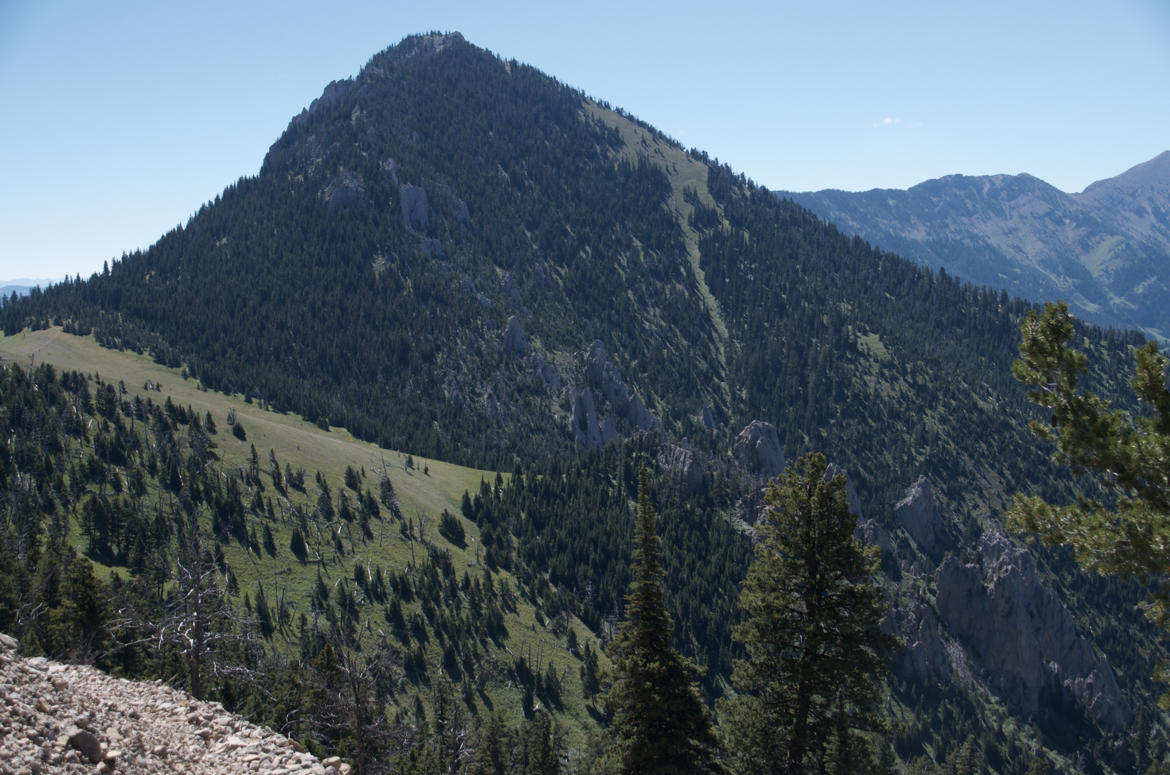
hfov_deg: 41.2
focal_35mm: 48
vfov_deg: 28.0
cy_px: 388
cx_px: 585
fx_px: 1557
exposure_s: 1/320
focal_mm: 32
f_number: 6.3
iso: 200
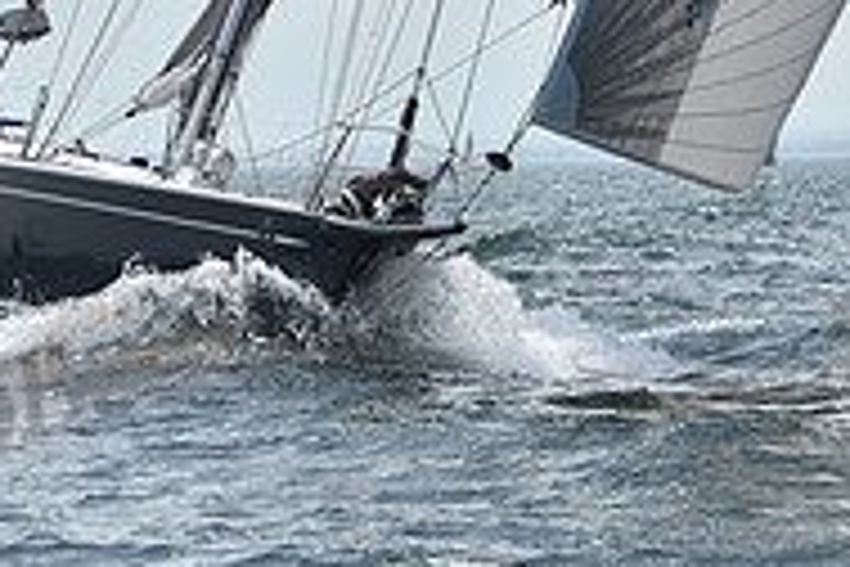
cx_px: 603
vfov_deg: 4.7
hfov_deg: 7.1
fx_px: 6870
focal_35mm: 291
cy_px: 101
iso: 200
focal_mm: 95
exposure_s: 1/1250
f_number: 7.1
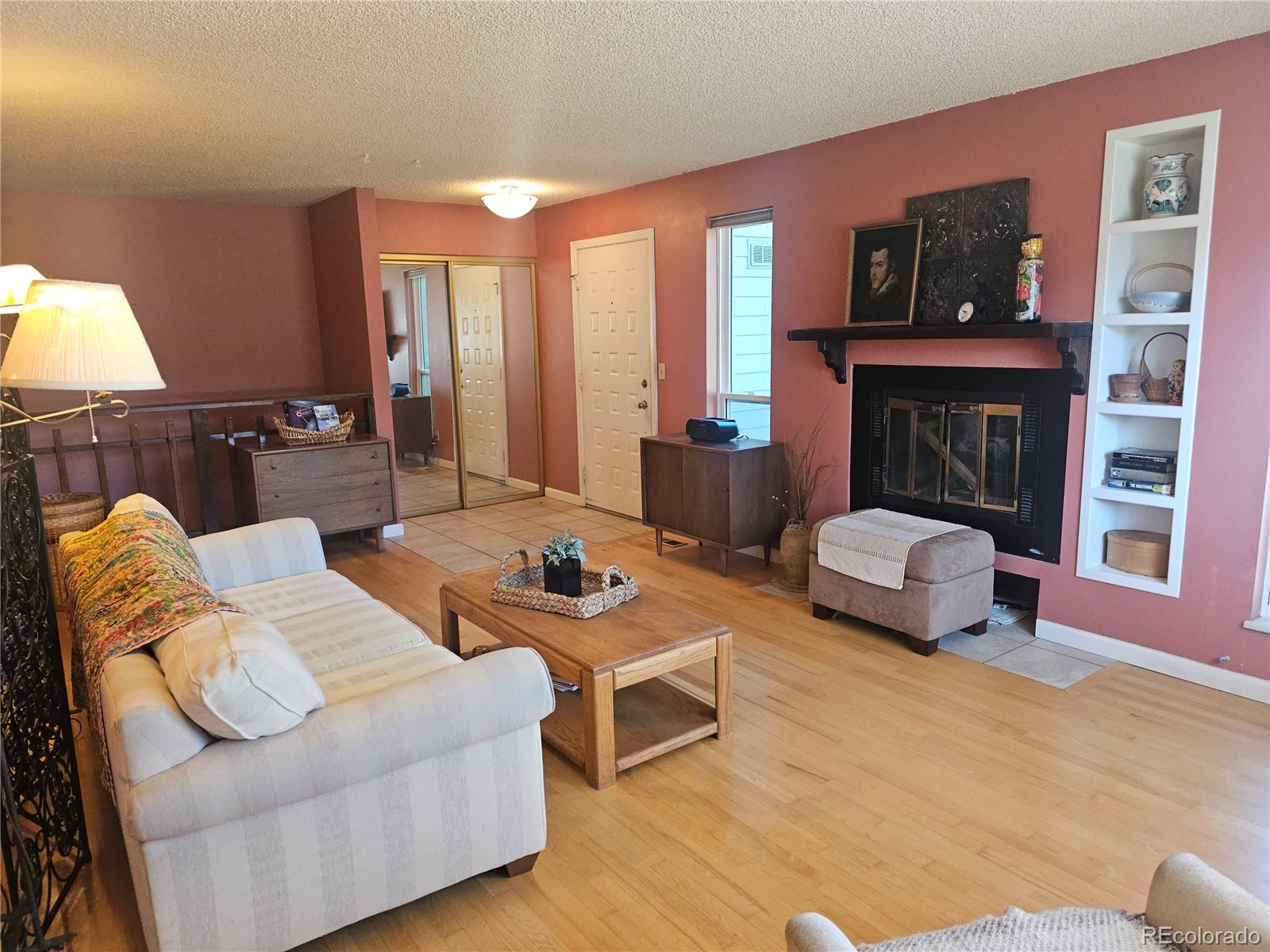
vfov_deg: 58.9
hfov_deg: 73.9
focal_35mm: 23
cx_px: 635
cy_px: 476
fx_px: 844
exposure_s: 1/120
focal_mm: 6.3
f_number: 1.7
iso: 320
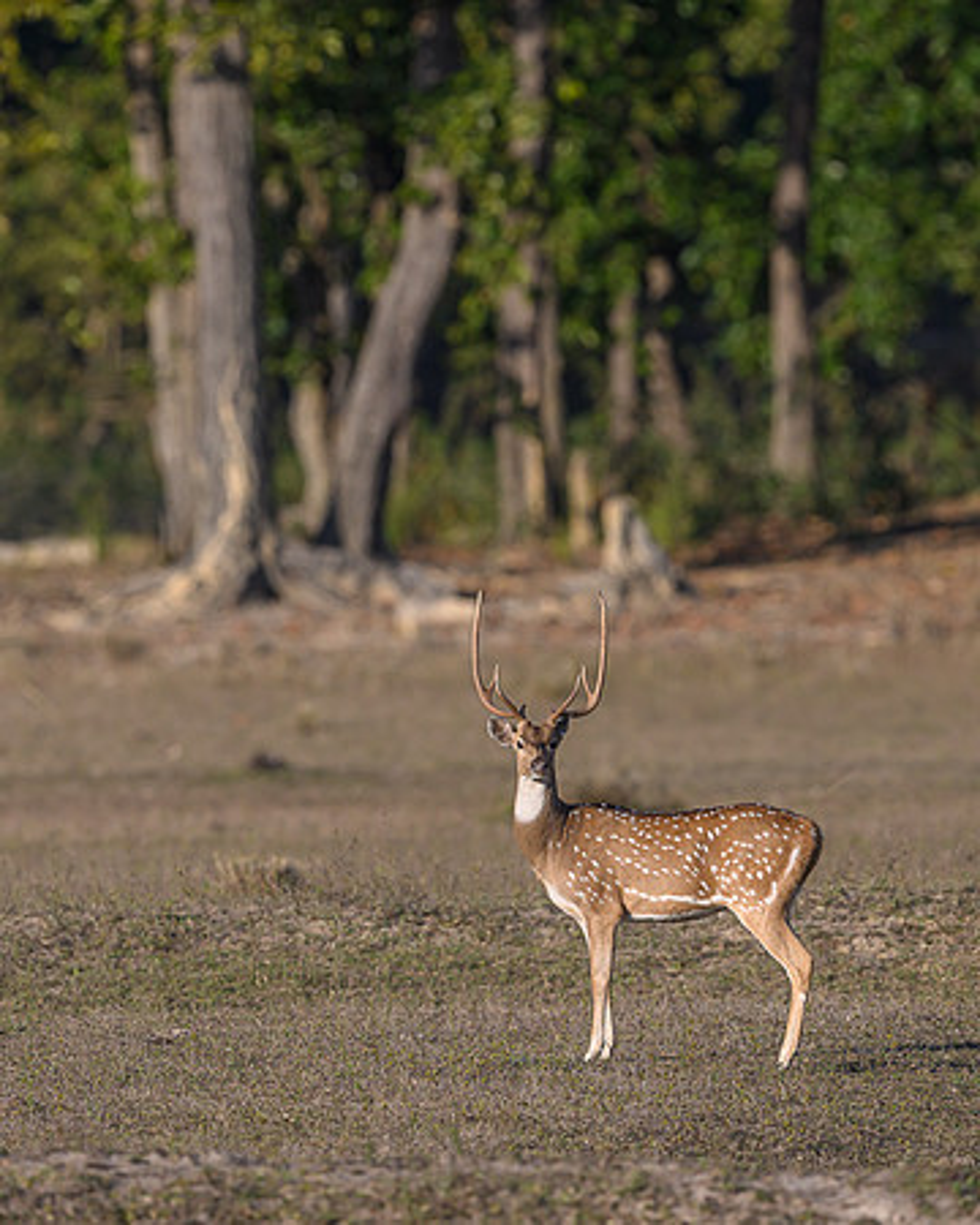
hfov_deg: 2.5
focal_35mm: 611
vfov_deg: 3.2
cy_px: 665
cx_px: 522
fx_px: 22155
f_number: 4
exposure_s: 1/1600
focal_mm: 400
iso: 160
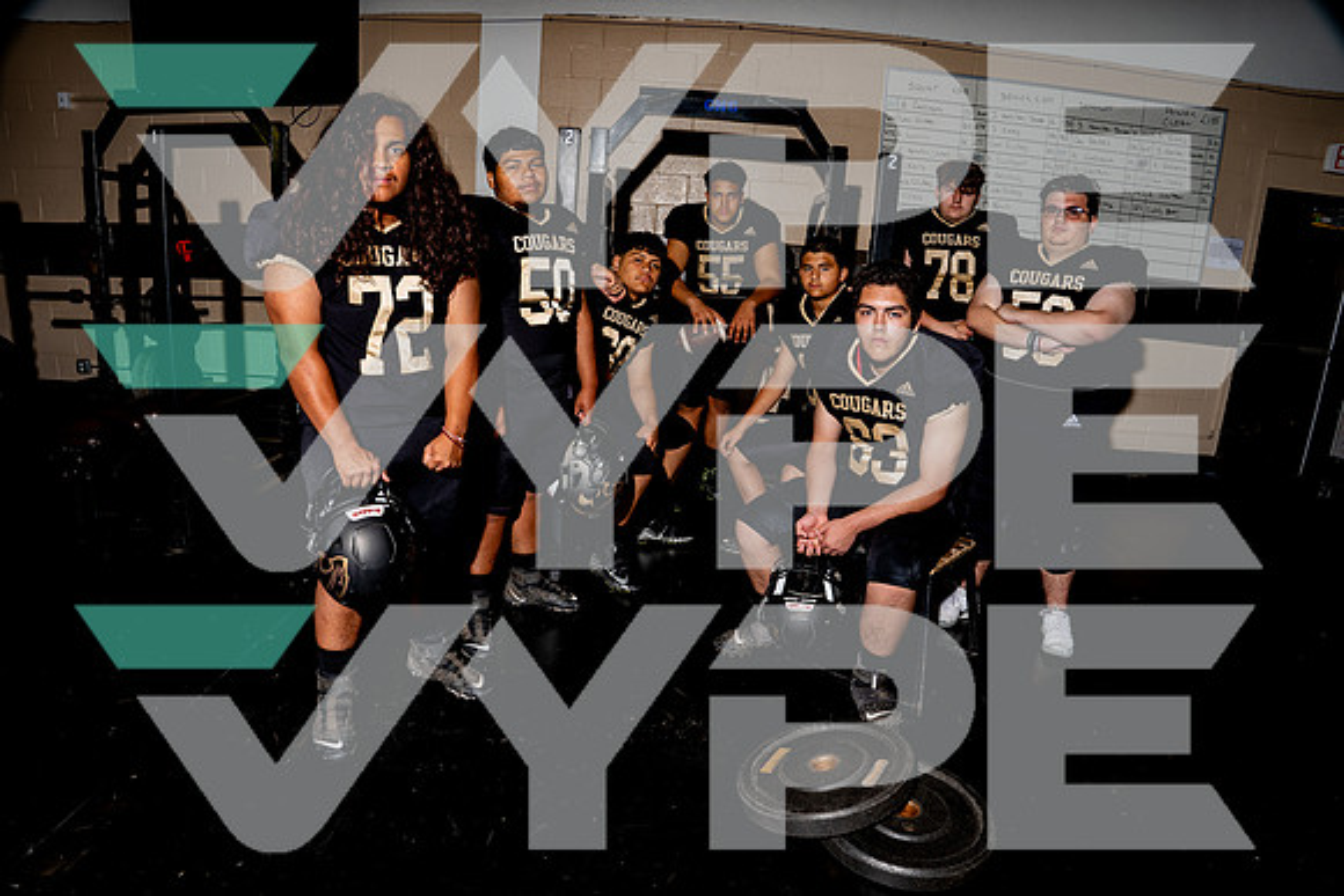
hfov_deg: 84.0
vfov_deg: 62.0
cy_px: 448
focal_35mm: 20
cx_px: 672
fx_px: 747
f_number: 8
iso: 250
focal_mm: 20
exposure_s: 1/250
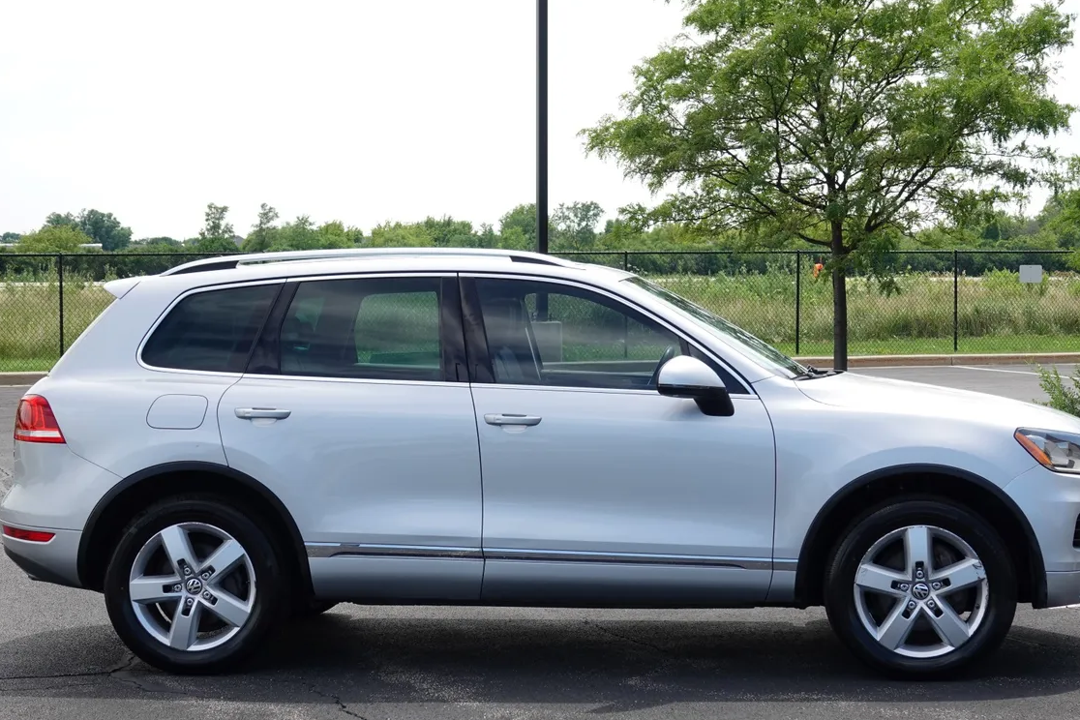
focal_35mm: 74
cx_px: 567
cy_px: 383
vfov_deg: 18.4
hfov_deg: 27.3
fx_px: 2220
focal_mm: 24.79
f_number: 4
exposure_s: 1/400
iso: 100
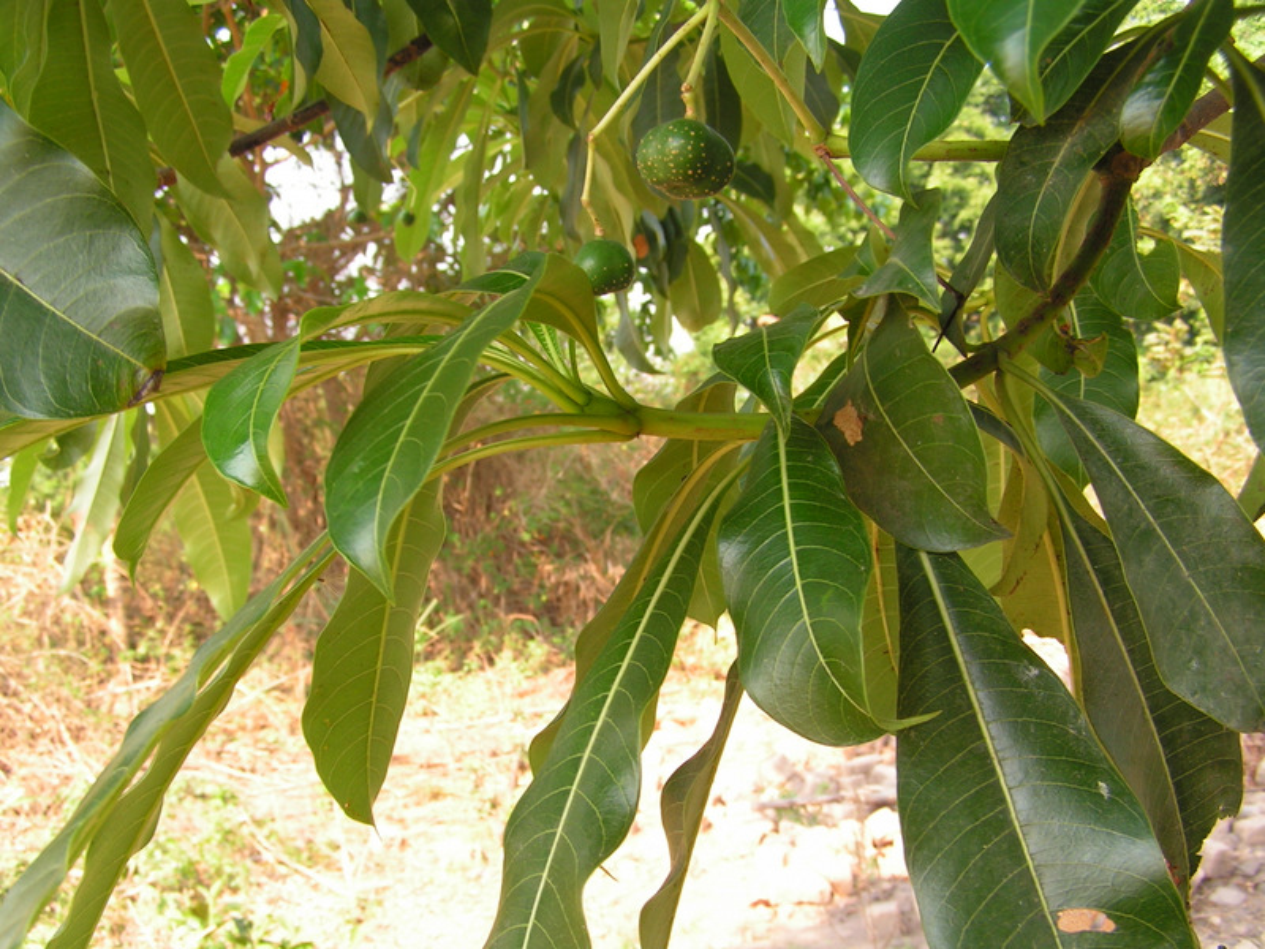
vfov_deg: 37.7
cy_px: 474
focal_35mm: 38
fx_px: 1389
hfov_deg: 49.0
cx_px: 632
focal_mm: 6.3
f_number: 4.5
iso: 50
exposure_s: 1/60
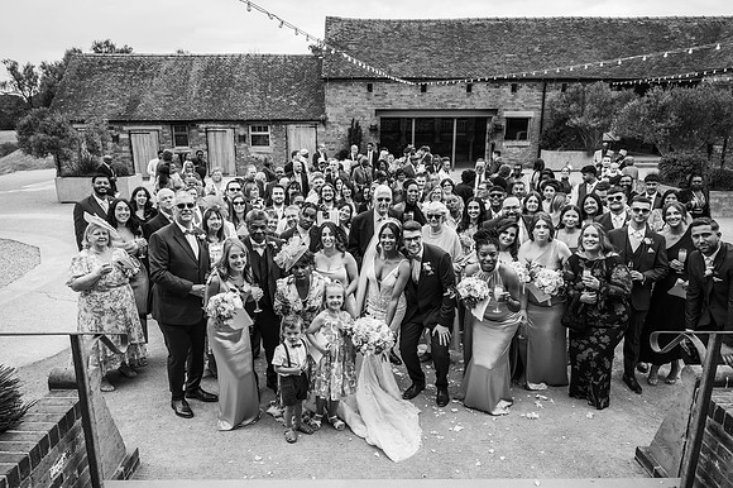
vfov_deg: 50.4
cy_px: 244
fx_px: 519
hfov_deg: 70.5
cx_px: 366
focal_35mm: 26
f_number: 4.5
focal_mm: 25.5
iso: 450
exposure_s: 1/1000
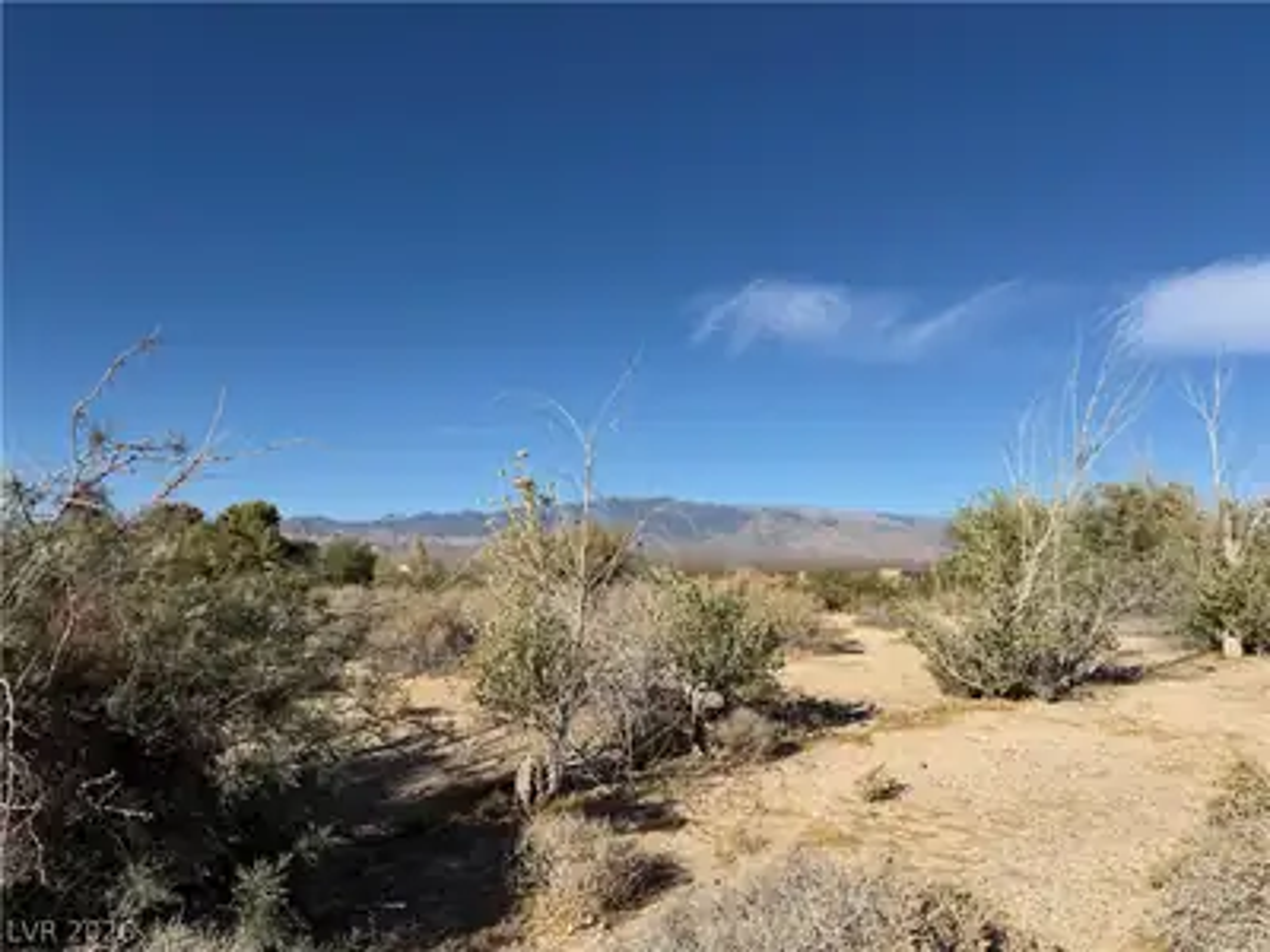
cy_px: 476
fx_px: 881
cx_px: 635
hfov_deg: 71.6
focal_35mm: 24
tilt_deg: +7.2
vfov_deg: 56.8
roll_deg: -0.6
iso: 80
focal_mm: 6.76
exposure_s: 1/6711
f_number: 1.78
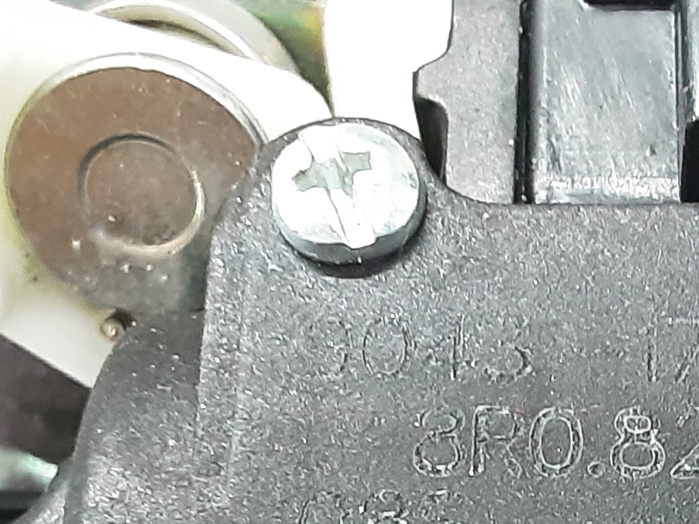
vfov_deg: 14.9
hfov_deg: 19.8
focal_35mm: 97
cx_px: 634
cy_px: 561
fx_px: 1958
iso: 250
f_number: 1.9
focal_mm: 2.91
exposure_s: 1/25
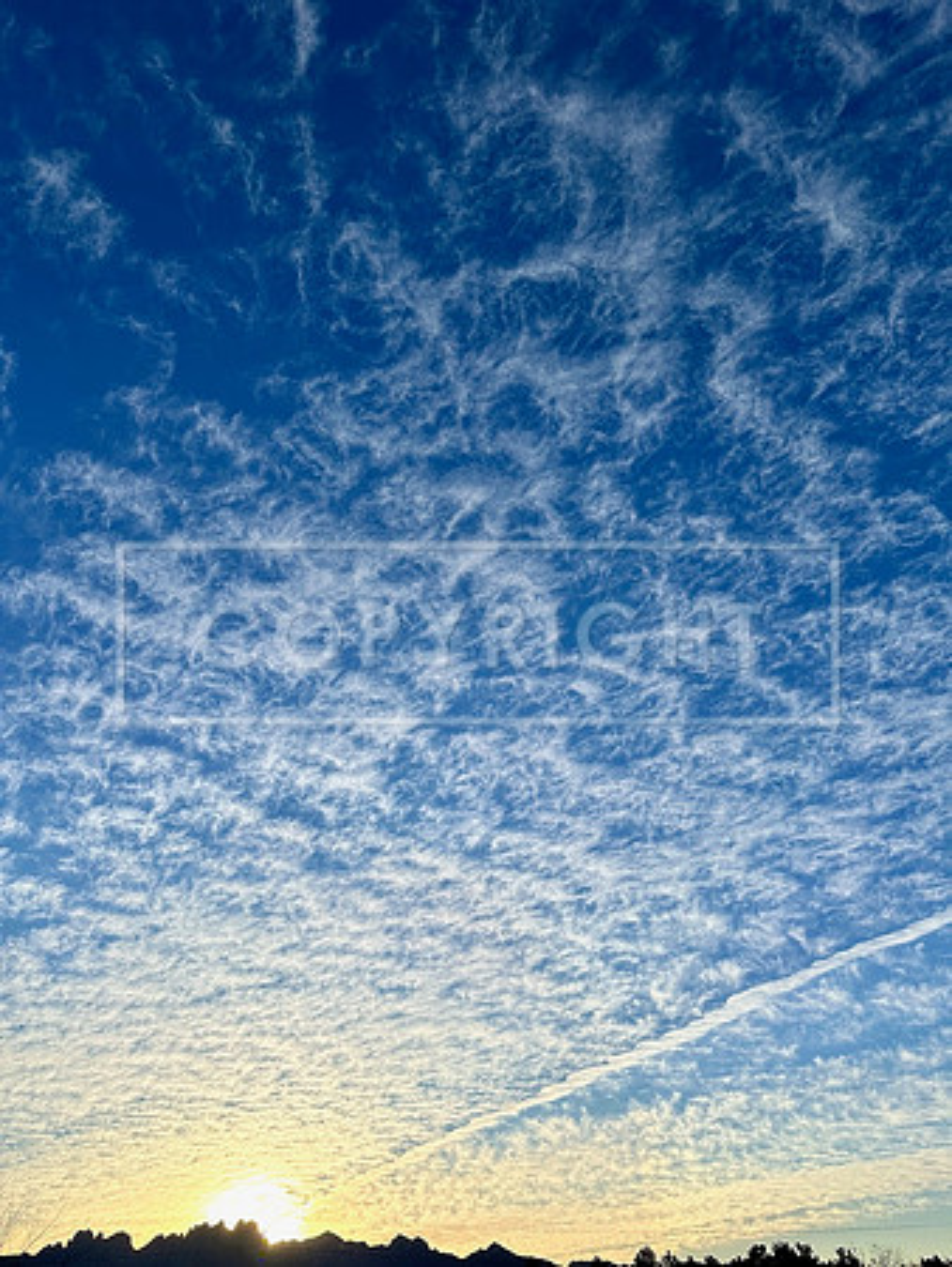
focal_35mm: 24
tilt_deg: +39.0
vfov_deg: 71.6
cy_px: 634
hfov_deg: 56.9
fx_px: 879
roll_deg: -0.1
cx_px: 476
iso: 80
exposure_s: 1/3861
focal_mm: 6.86
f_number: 1.78
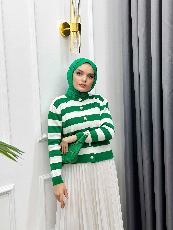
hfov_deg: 30.3
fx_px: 320
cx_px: 86
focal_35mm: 48
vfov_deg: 39.7
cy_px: 115
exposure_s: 1/208
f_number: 1.78
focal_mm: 6.86
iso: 50
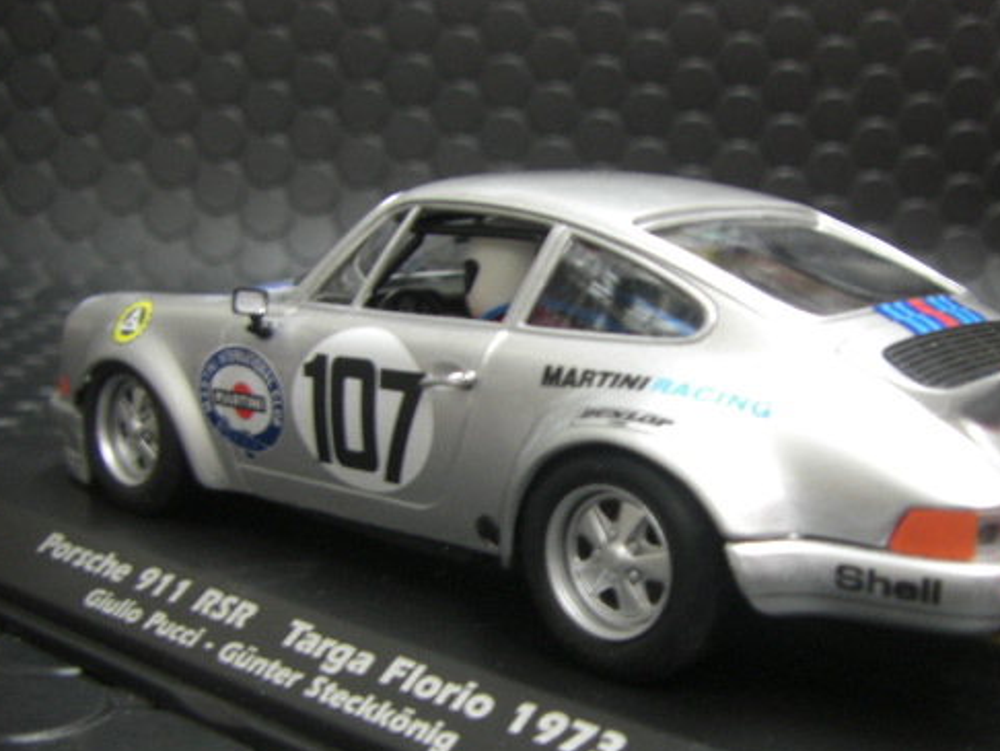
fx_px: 1445
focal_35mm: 50
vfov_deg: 29.0
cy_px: 467
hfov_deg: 38.0
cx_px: 597
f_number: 3.4
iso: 200
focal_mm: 6.3
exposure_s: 1/15
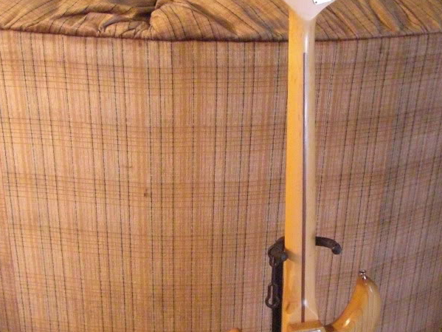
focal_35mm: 65
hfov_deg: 29.7
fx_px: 830
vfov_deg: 22.4
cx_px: 274
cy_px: 239
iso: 800
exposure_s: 1/30
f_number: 2.7
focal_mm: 6.2
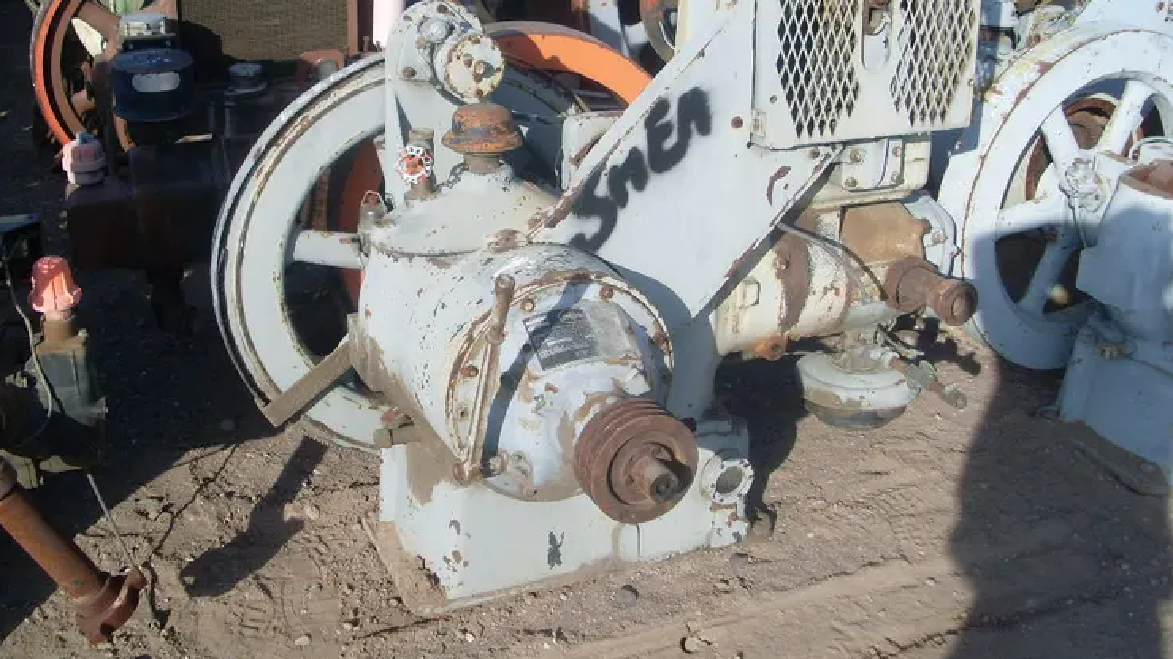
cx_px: 590
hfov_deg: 48.4
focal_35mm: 42
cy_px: 229
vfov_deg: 28.2
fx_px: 1306
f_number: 7.7
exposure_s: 1/250
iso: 80
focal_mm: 6.3
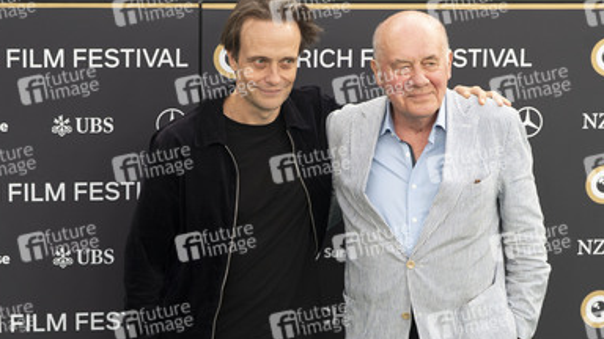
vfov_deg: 11.5
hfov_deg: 20.4
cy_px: 188
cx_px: 318
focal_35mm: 105
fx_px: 1682
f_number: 4.5
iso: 400
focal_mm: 78
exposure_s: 1/200
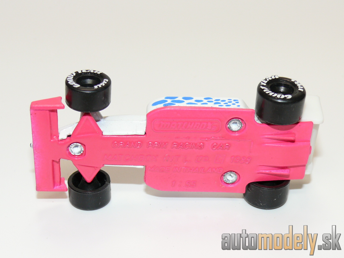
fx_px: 735
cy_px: 129
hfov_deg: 26.3
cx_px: 172
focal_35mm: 74
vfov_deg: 19.9
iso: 100
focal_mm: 11.3
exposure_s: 1/40
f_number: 4
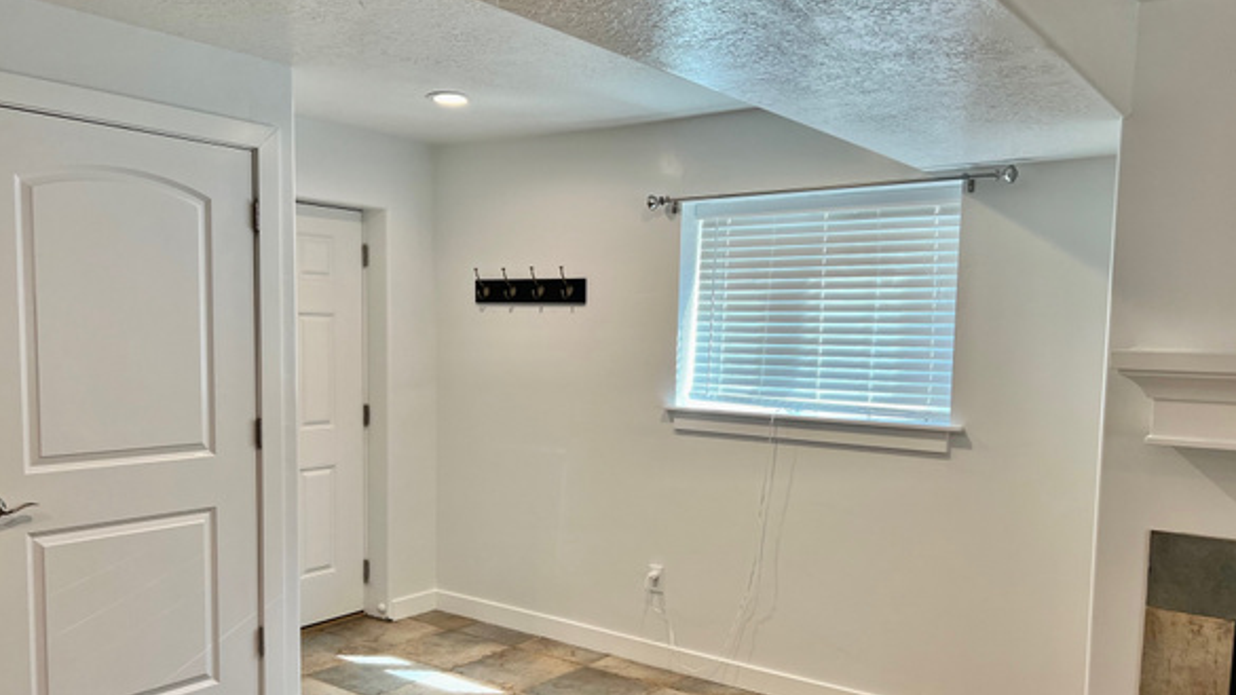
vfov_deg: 37.7
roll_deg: -0.4
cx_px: 634
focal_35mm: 31
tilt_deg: -5.4
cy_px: 408
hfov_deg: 62.6
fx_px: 1016
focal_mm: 5.7
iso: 64
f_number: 1.5
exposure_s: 1/123
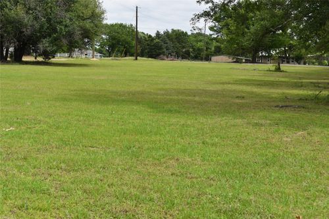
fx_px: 548
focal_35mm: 60
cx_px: 164
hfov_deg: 33.4
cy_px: 110
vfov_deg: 22.6
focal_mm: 40
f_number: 8
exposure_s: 1/320
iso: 100
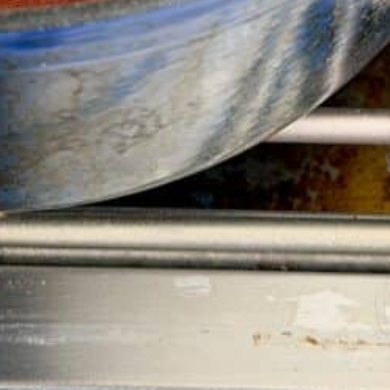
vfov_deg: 9.4
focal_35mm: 175
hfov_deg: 9.9
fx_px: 2231
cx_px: -17
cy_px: -382
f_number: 1.78
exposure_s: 1/366
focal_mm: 6.76
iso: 64
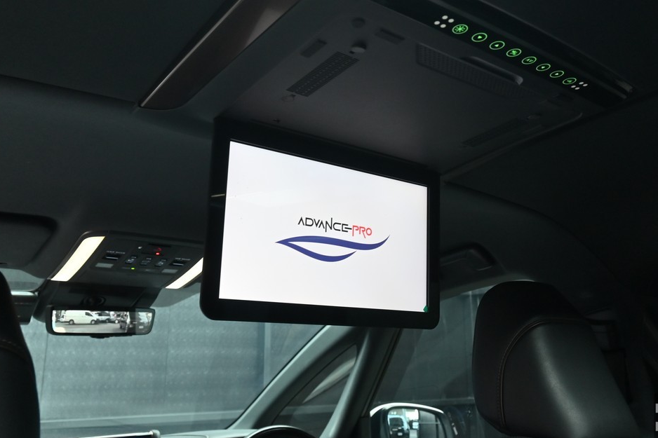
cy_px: 212
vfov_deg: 38.9
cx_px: 342
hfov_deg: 55.8
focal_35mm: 34
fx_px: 621
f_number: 5.6
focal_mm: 19.5
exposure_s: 1/30
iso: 1100
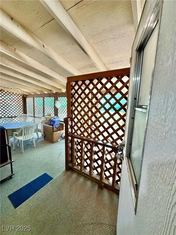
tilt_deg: -8.2
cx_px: 88
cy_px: 118
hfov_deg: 85.7
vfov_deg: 102.1
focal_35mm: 14
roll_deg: -2.1
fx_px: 95
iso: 200
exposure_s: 1/120
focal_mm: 2.22
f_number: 2.2
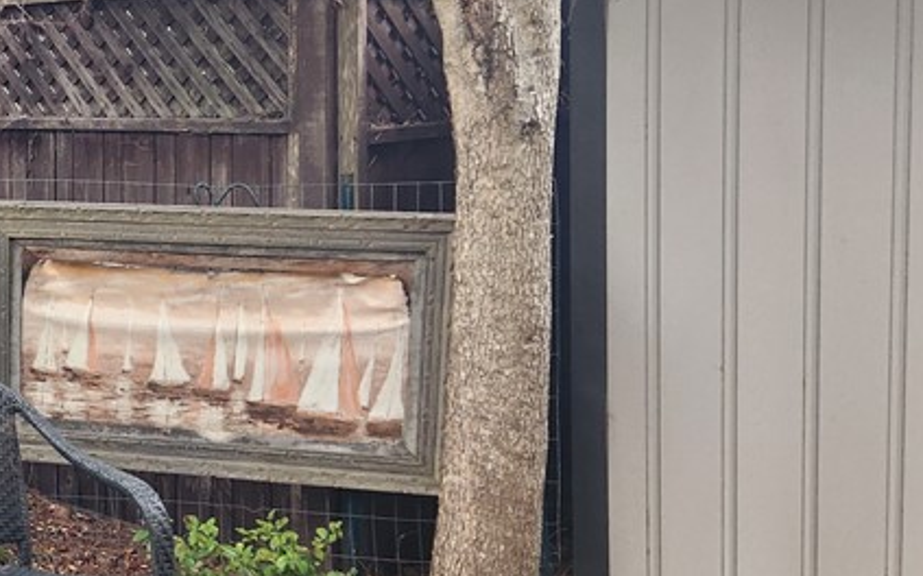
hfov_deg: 30.0
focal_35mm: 59
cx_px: -155
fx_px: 1484
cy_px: 199
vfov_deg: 21.9
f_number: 1.8
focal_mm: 5.4
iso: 200
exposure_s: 1/180
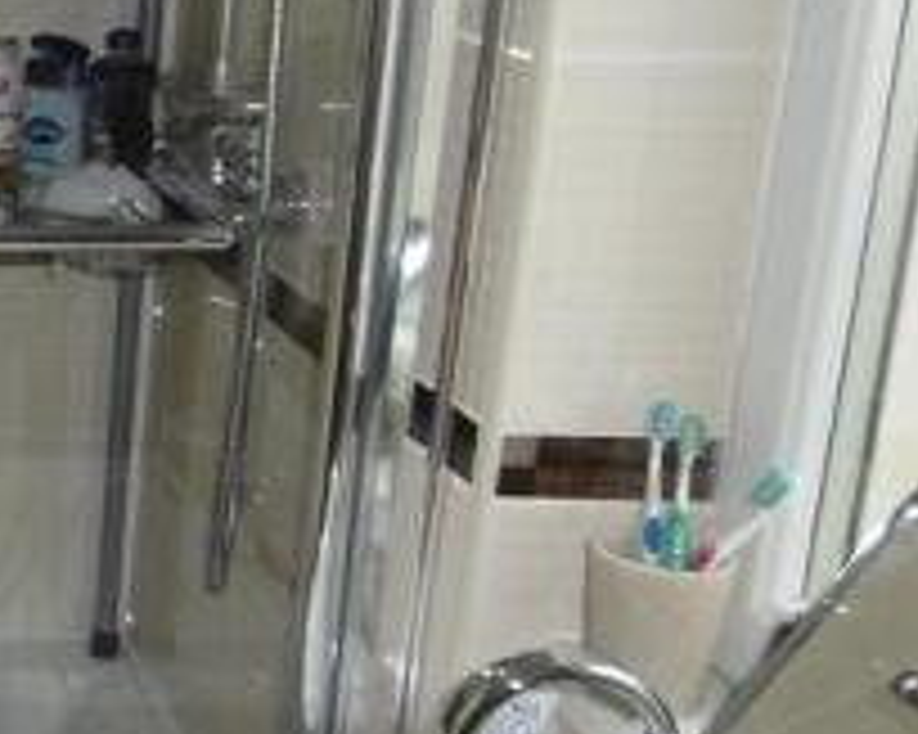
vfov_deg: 22.8
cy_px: 381
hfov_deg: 23.7
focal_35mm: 67
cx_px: -385
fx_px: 1819
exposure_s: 1/60
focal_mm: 4.3
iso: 200
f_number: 3.1
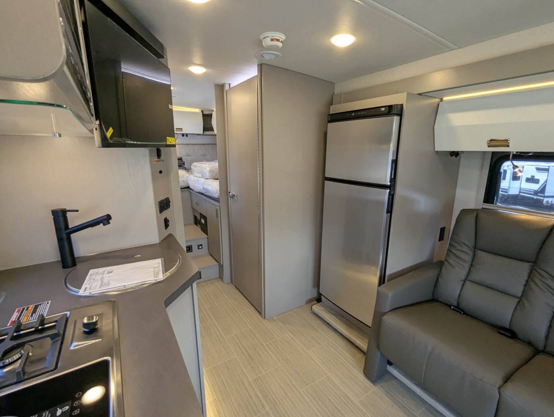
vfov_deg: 78.2
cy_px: 208
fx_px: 256
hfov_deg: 94.4
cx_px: 277
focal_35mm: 16
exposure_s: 1/123
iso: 213
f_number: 2.2
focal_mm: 2.35
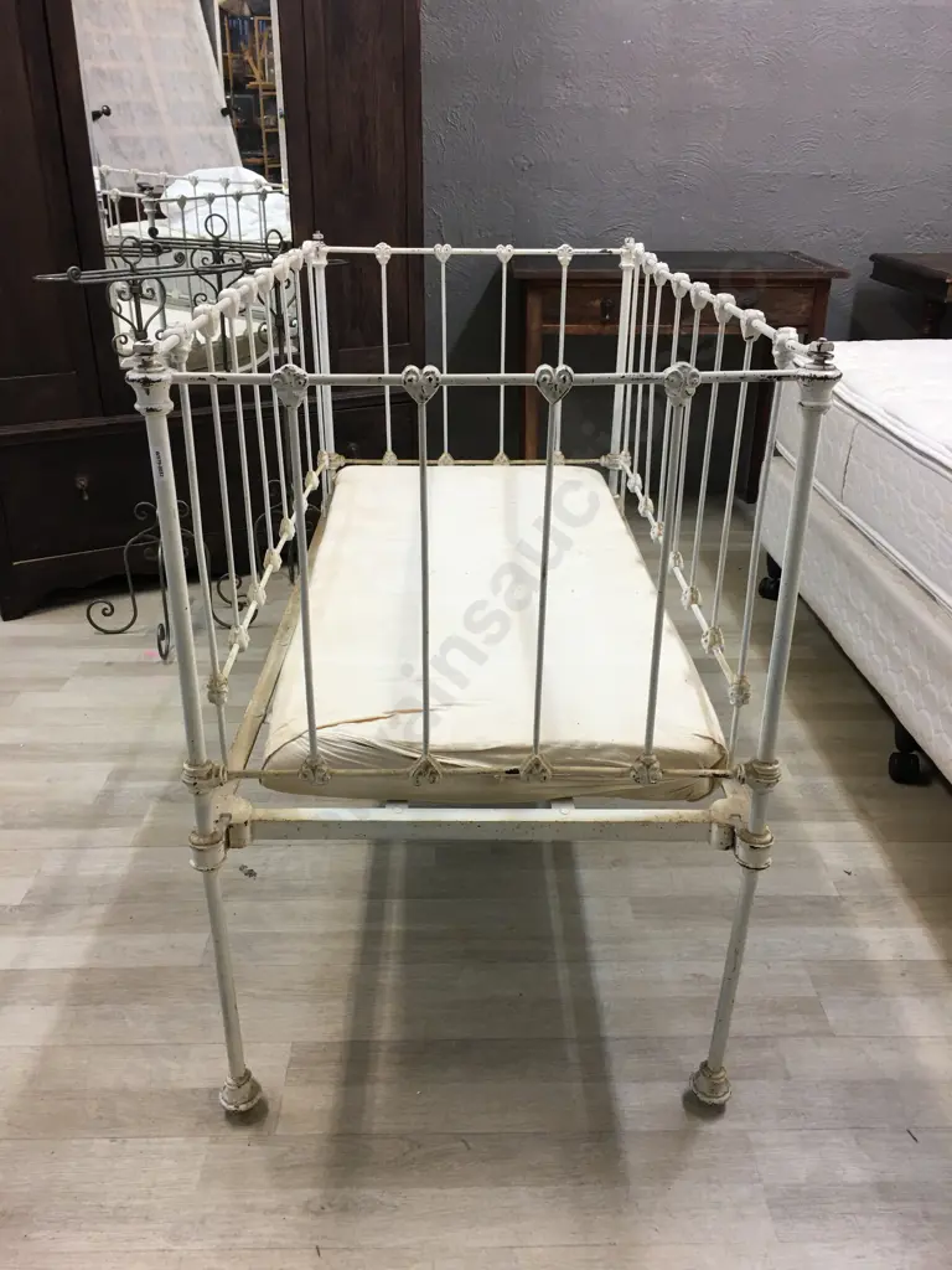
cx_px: 476
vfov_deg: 61.7
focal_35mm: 29
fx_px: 1063
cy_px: 635
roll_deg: -1.7
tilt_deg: -23.8
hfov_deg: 48.2
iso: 40
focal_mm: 4.15
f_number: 2.2
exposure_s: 1/33
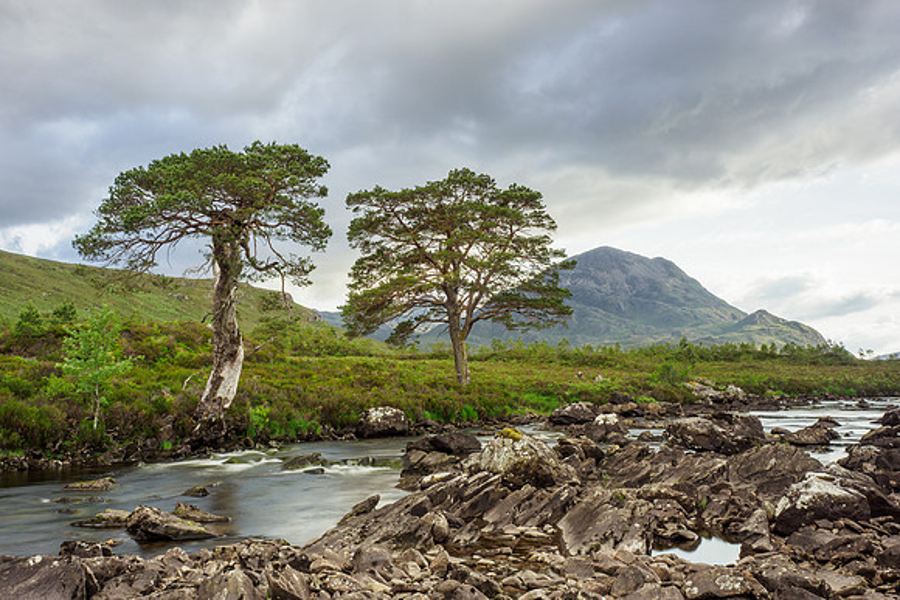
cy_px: 310
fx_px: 884
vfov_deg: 37.5
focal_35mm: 35
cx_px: 450
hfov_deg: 53.9
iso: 200
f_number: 7.1
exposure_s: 2.5
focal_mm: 17
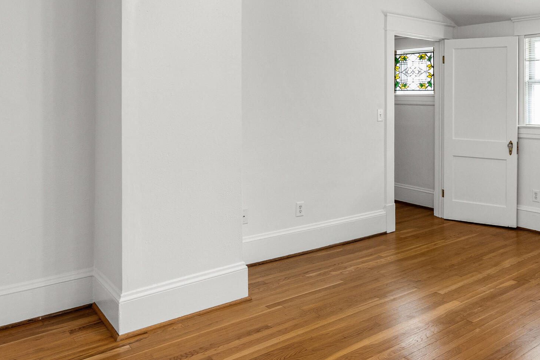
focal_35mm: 31
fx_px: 465
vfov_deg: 41.7
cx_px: 376
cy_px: 118
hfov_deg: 58.4
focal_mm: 10
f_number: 8
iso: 100
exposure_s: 1/1.25
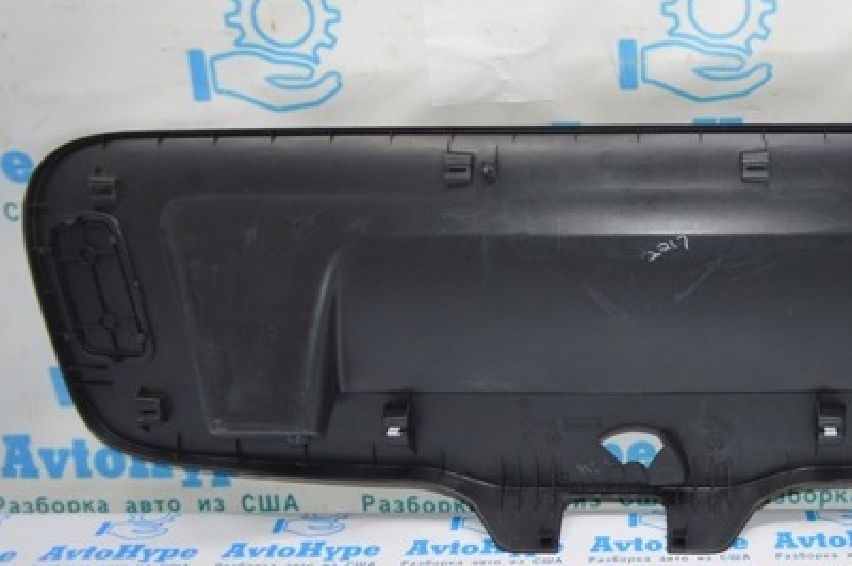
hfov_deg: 40.0
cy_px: 239
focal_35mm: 48
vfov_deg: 28.0
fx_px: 1135
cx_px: 637
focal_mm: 20
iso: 400
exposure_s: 1/80
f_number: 4
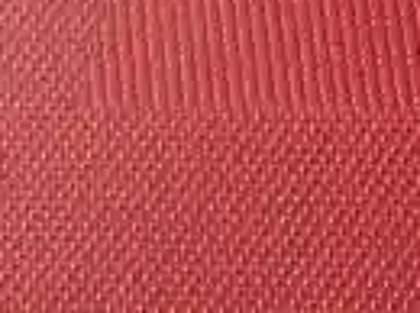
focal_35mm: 270
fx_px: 3270
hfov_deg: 6.8
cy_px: -561
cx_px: 1170
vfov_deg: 5.2
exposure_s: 1/120
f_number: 2.4
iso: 50
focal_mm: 4.28
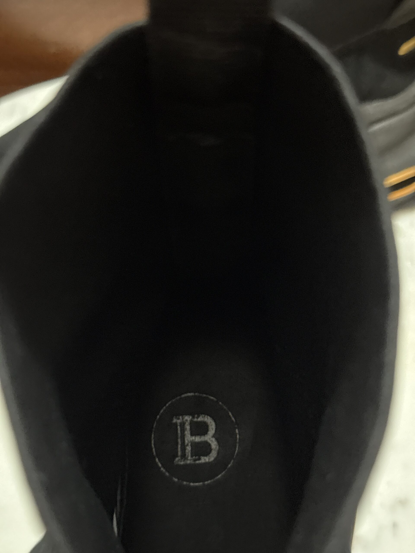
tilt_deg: -49.6
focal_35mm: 48
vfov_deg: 39.7
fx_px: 767
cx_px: 208
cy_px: 276
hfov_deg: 30.3
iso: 1250
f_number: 1.78
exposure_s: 1/17
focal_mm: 6.76
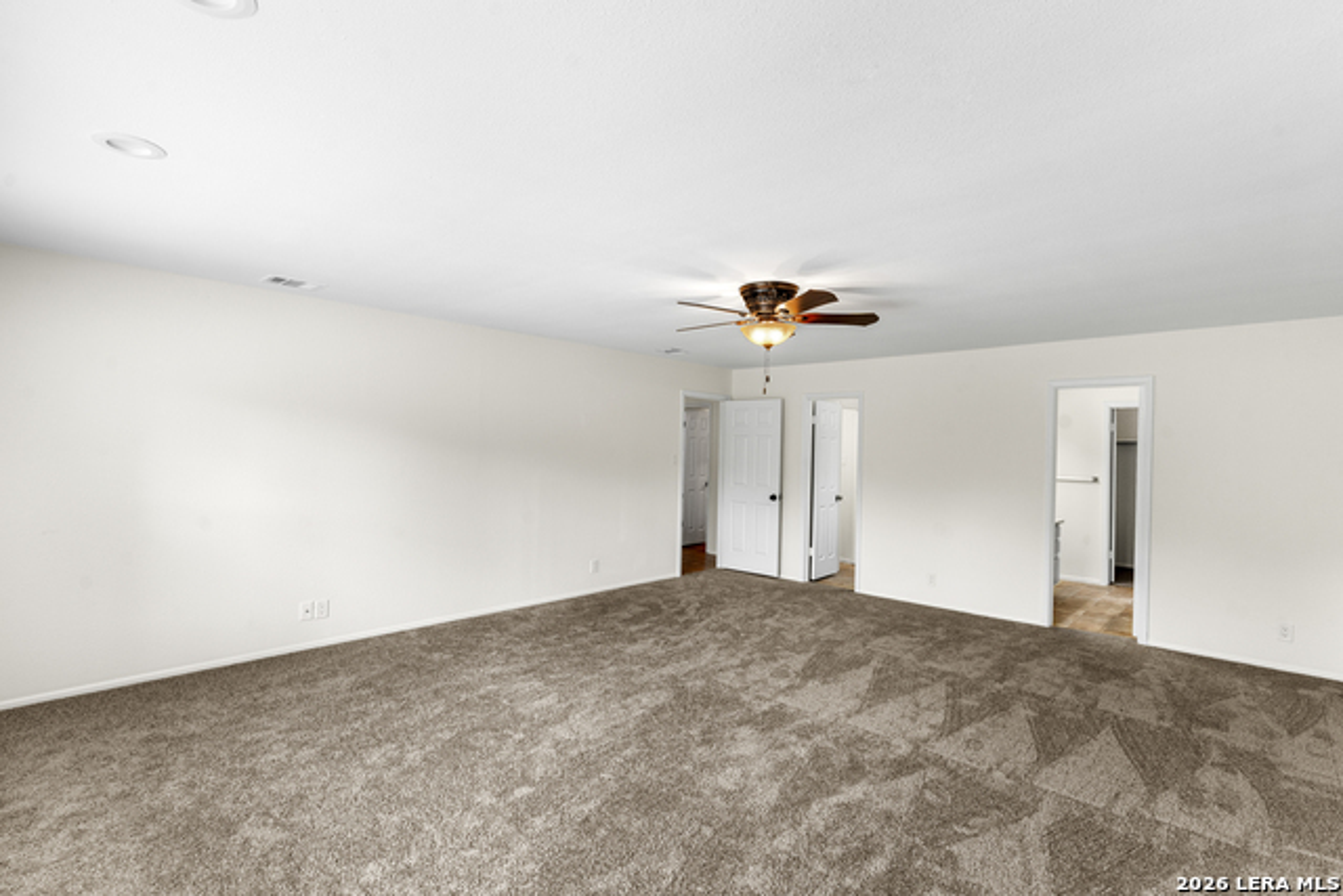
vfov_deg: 70.5
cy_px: 448
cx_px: 672
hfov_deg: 93.3
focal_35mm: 17
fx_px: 634
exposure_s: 1/30
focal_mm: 17
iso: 1600
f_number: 8
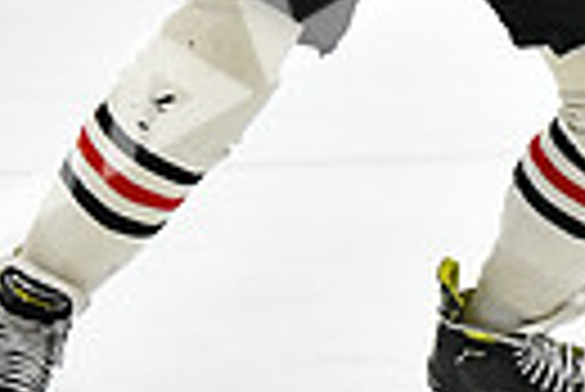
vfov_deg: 1.6
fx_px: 13587
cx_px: 504
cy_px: -151
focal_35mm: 835
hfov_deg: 2.5
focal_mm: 125
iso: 6400
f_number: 2.8
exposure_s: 1/1600
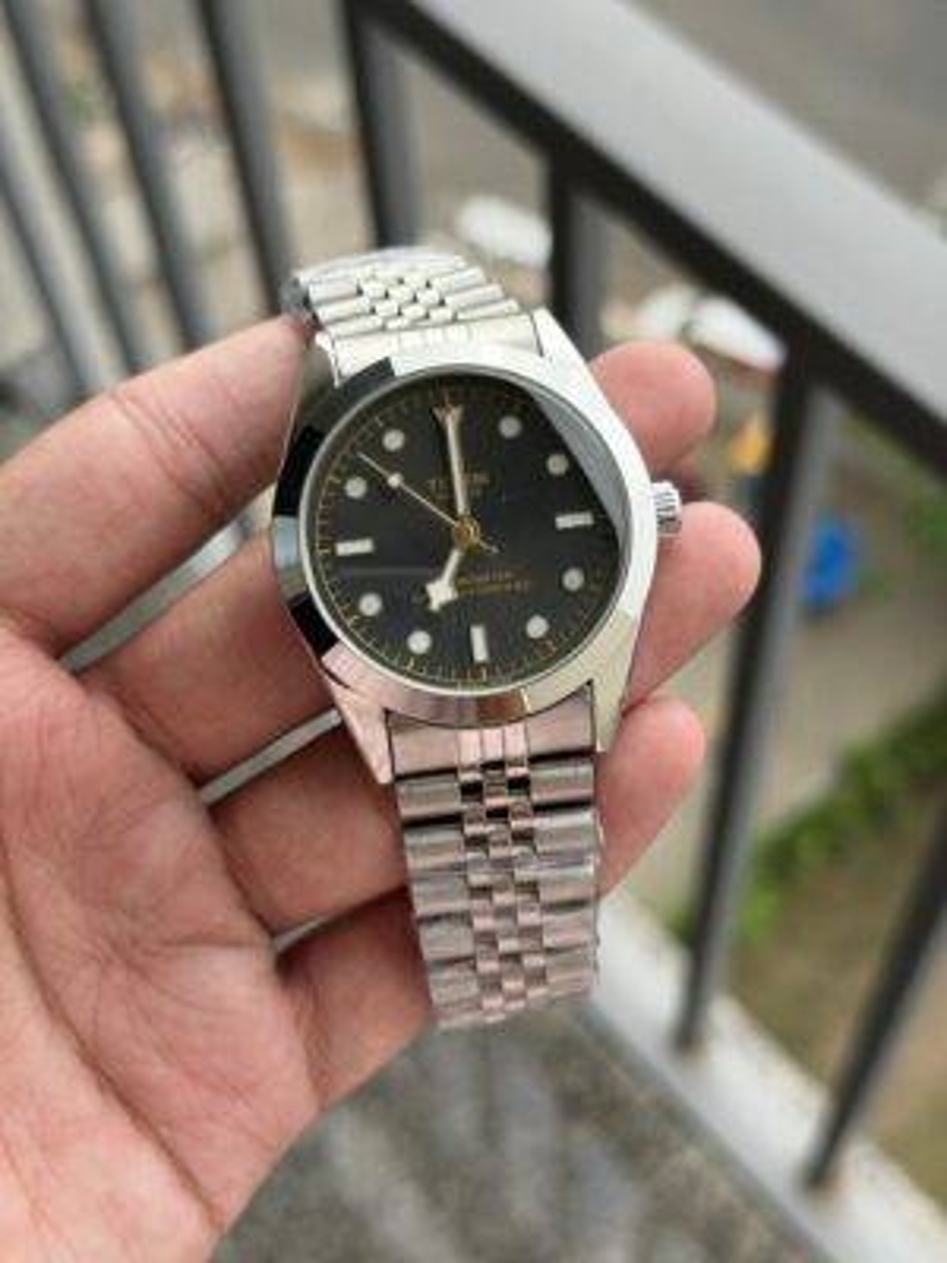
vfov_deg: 39.7
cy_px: 632
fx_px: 1751
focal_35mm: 48
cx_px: 474
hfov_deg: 30.3
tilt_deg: -59.2
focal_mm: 6.76
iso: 100
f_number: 1.78
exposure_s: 1/1149
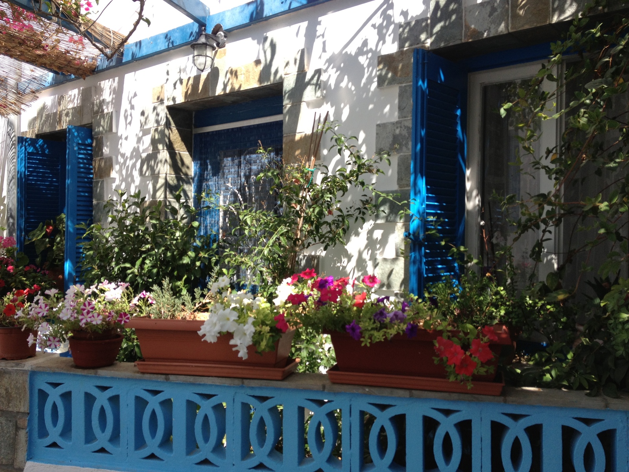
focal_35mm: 35
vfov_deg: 40.7
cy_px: 236
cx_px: 314
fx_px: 636
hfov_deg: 52.6
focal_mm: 4.28
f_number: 2.4
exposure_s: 1/581
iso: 50
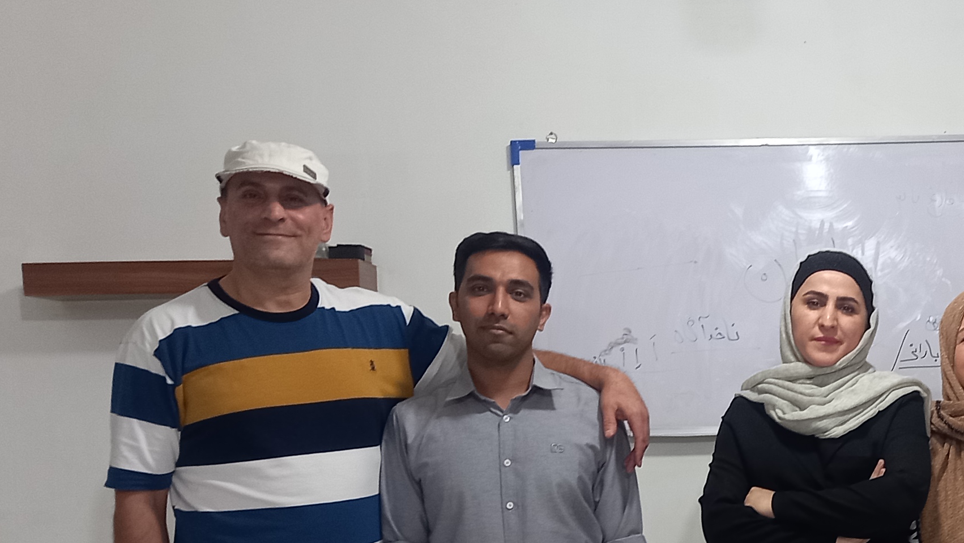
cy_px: 550
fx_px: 1636
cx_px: 922
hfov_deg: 30.9
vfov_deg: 18.3
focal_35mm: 64
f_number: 2
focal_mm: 4.6
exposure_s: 1/30
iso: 160
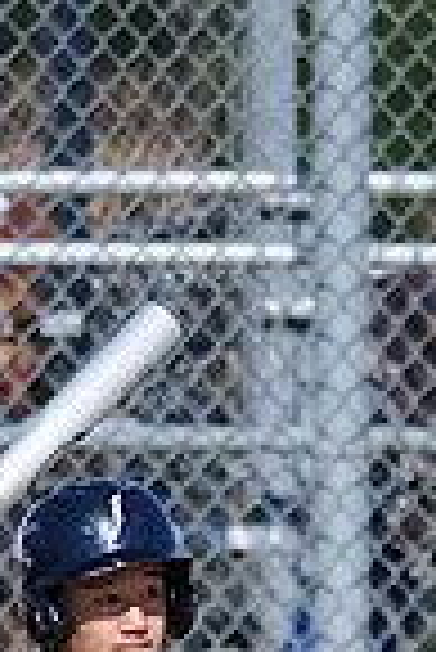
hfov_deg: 1.0
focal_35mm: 1394
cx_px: 218
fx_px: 25262
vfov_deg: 1.5
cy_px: 998
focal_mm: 300
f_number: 4
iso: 200
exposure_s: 1/2000
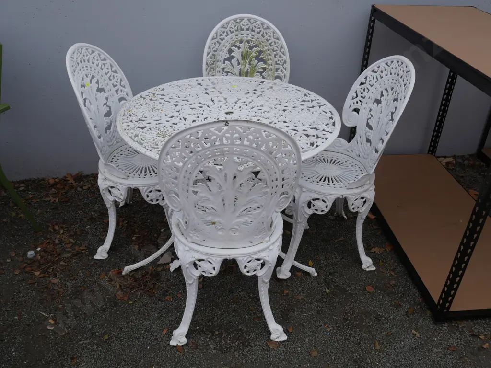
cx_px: 246
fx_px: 482
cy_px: 184
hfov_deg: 54.0
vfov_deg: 41.8
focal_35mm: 34
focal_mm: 17
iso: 200
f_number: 6.3
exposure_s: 1/320
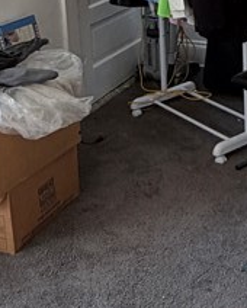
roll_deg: -0.7
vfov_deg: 26.9
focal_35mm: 66
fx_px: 602
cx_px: 312
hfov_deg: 21.2
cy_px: -9
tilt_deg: -12.8
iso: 200
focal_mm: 2.22
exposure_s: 1/120
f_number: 2.2
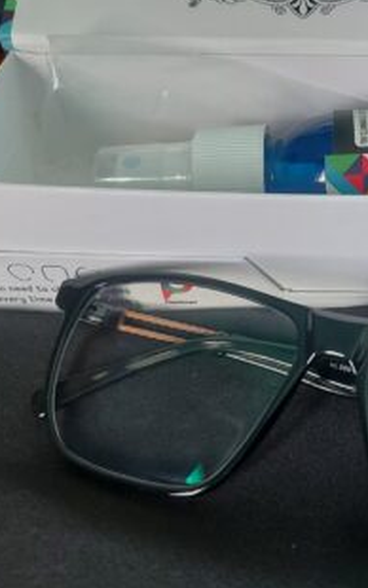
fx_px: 657
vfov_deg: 48.0
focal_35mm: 41
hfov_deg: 30.0
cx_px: 326
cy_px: 251
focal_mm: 5.23
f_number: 1.8
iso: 200
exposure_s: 1/33
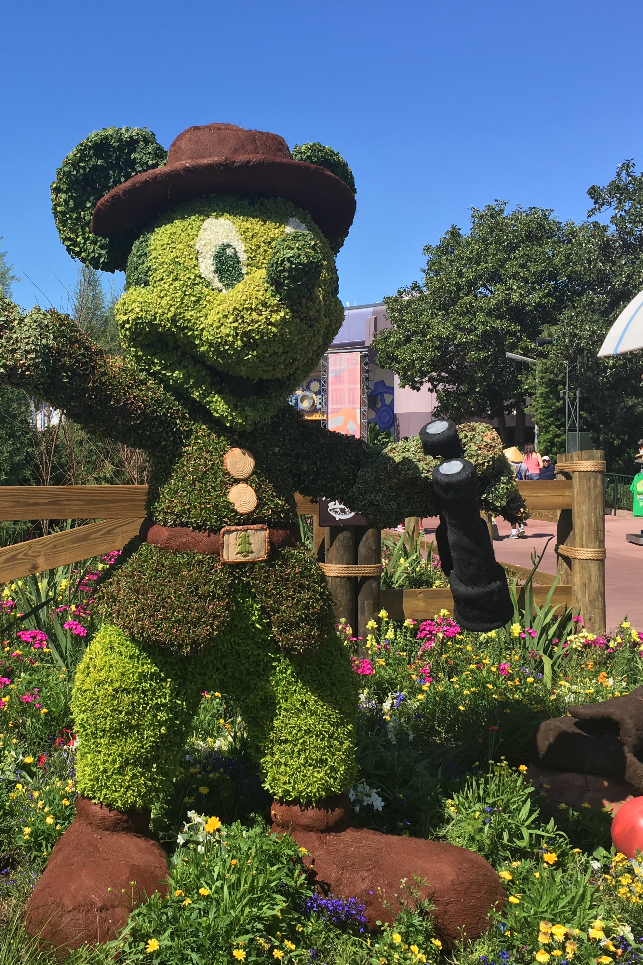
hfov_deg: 32.2
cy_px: 482
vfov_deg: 47.4
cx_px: 179
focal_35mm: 41
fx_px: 1099
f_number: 2.2
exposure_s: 1/1054
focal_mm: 4.15
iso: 25
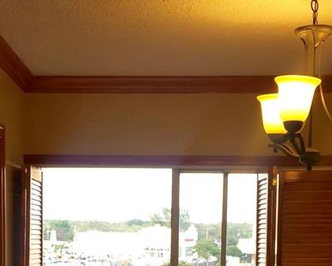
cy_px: 310
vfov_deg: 19.4
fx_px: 737
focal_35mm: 75
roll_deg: -0.6
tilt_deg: -6.1
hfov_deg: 25.3
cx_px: 122
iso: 32
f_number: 2.2
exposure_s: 1/40
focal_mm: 4.15
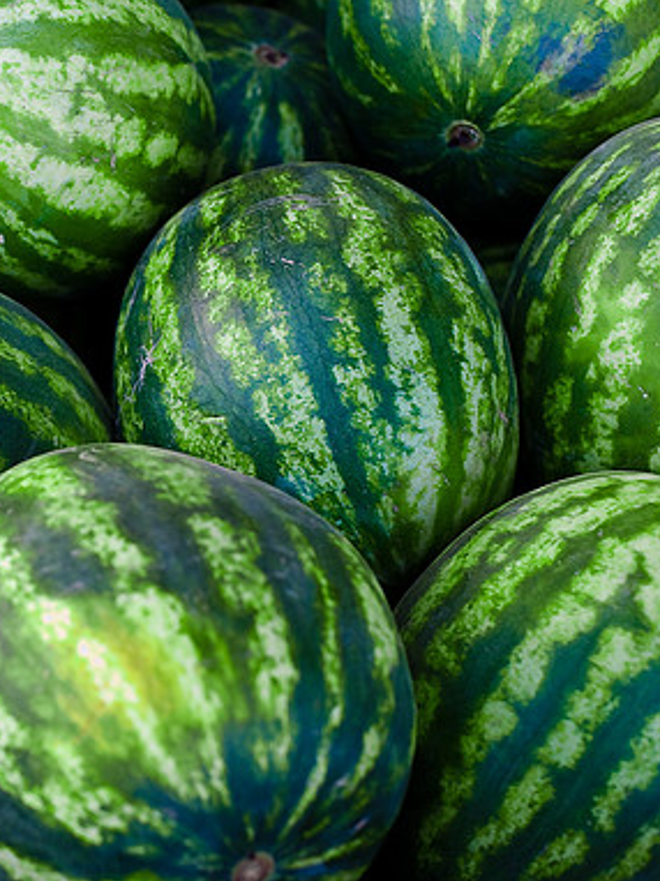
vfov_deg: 26.7
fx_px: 1858
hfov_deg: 19.8
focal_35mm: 73
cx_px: 62
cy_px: 443
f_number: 4
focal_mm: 50
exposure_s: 1/50
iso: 200
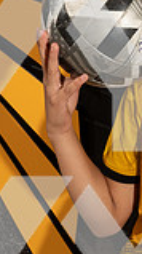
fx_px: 719
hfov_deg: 10.9
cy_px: 68
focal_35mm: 107
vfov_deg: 19.9
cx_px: 206
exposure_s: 1/250
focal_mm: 28
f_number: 8
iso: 800
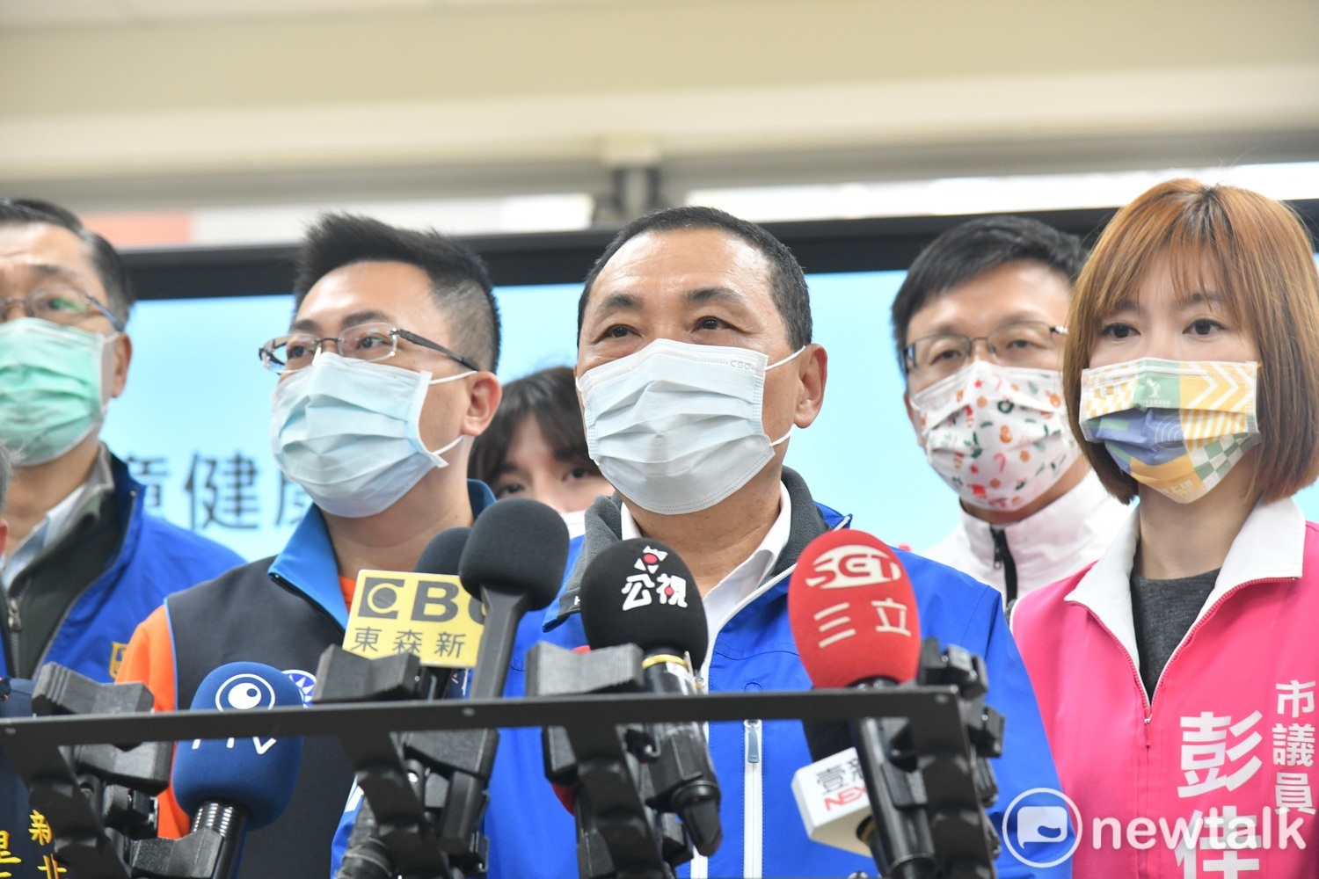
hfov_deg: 17.1
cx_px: 660
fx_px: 4396
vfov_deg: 11.4
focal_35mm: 120
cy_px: 440
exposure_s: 1/125
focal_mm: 120
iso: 1800
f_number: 5.6
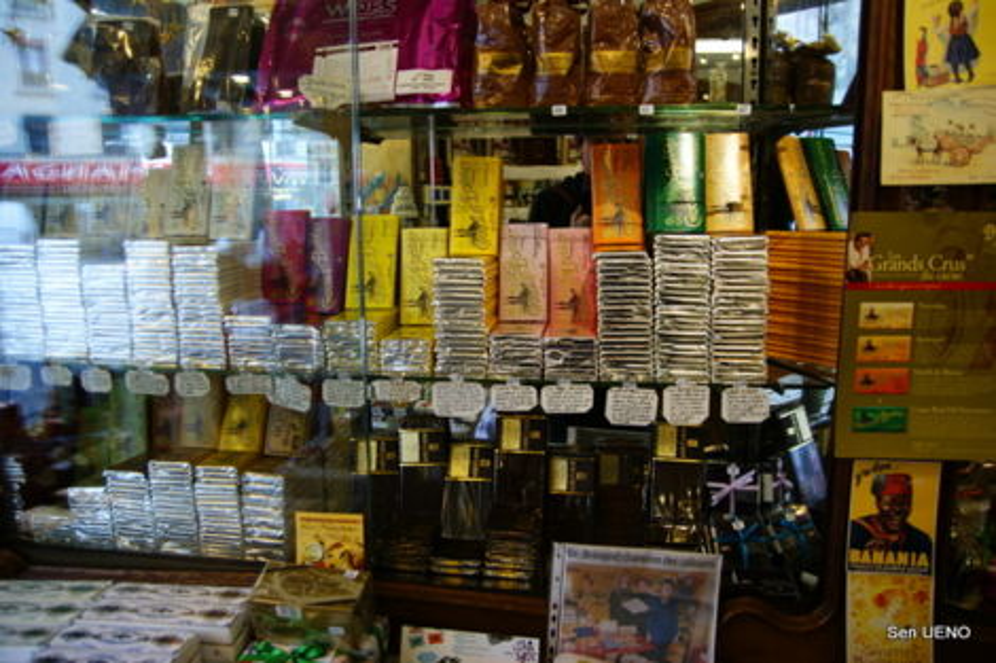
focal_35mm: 26
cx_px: 498
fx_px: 705
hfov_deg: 70.5
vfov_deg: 50.4
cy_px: 332
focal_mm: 17
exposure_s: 1/30
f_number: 2.8
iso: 200
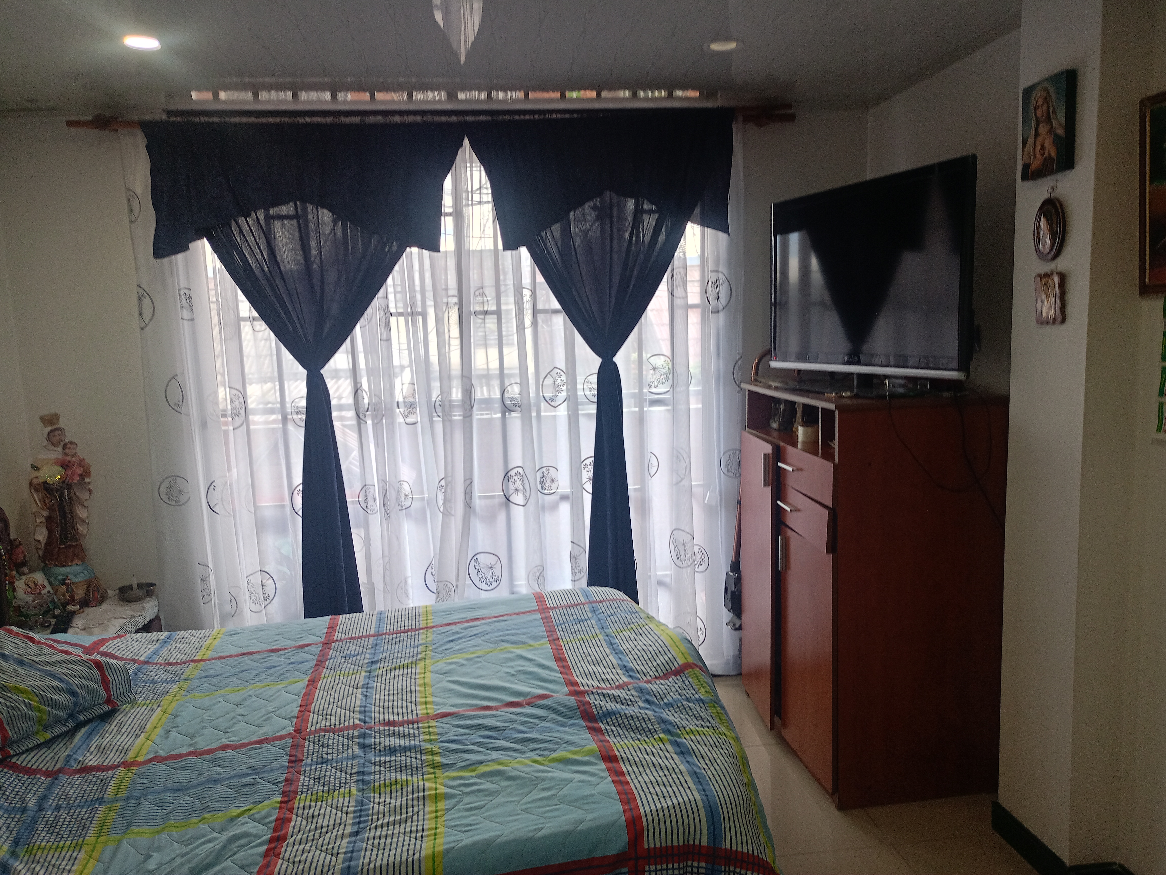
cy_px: 438
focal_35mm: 28
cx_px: 583
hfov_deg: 63.4
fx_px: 943
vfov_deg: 49.7
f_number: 1.79
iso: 300
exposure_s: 1/50
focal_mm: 4.7
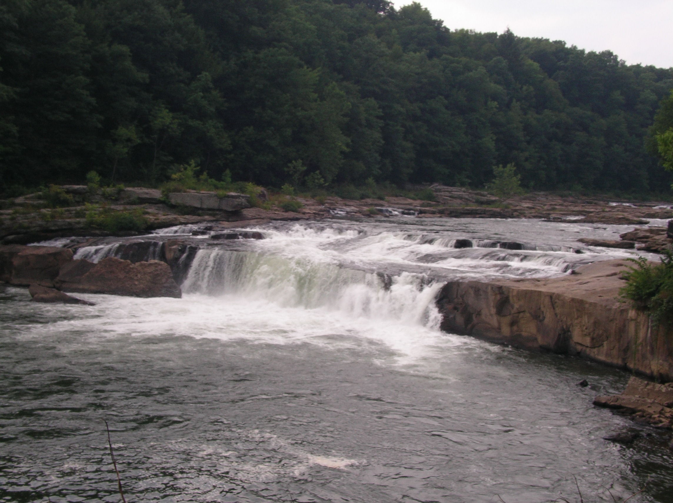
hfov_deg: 36.2
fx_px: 1030
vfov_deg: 27.5
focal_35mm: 53
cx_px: 336
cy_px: 252
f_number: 7.7
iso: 50
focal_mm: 8.2
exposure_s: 1/80
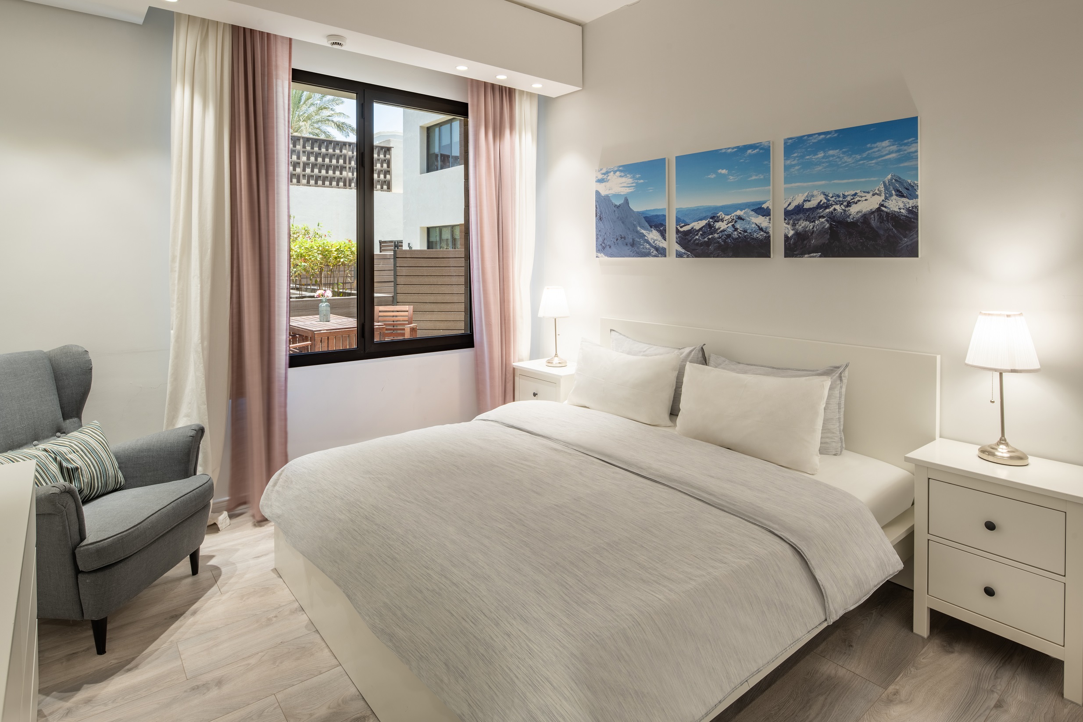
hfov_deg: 86.9
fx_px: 572
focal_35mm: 19
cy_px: 361
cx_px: 542
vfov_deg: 64.6
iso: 31
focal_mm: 19
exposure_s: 1/30
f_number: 11
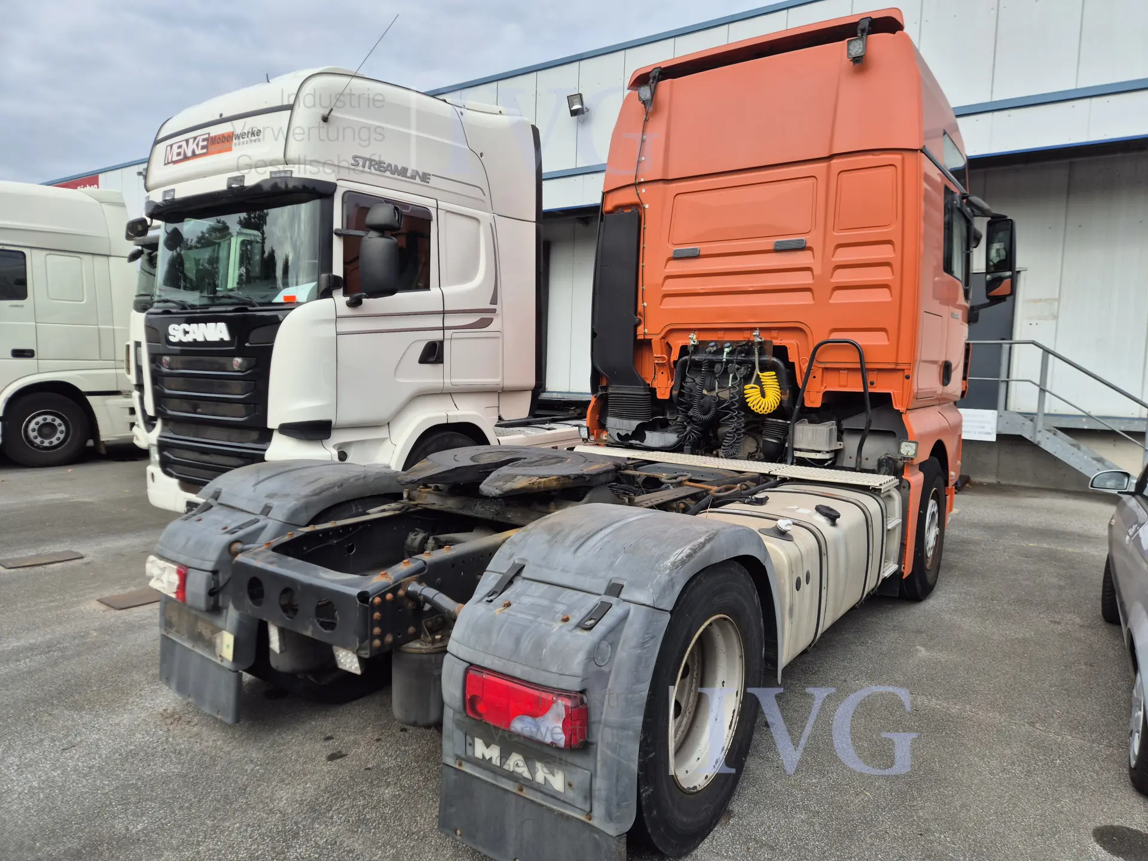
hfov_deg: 73.9
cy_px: 430
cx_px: 574
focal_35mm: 23
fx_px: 763
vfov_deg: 58.9
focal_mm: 5.4
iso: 25
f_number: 1.8
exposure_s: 1/1104
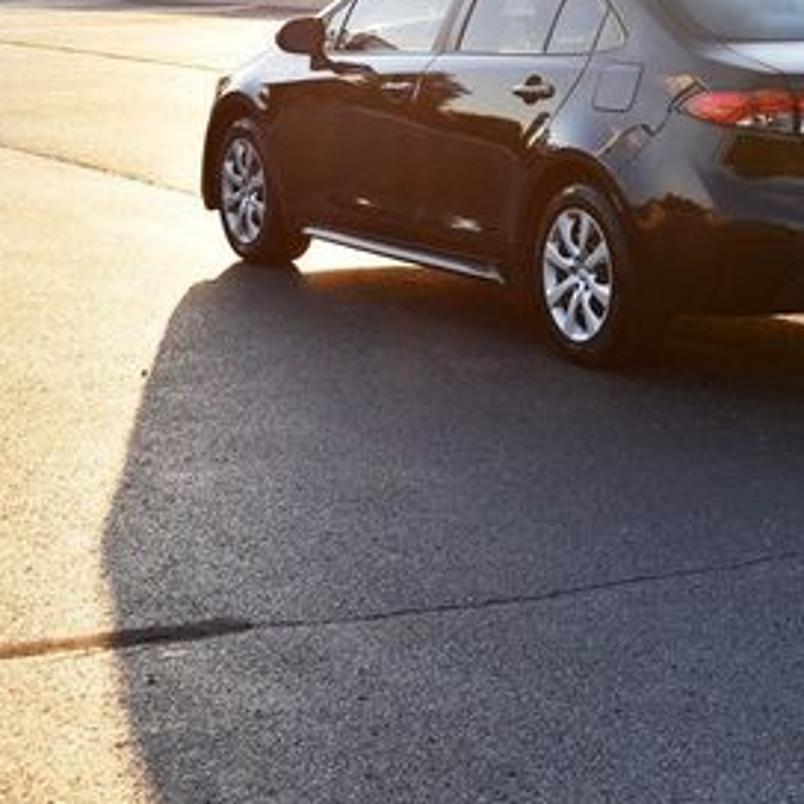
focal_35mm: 96
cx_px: 854
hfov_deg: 17.6
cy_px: 185
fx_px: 2523
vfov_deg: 18.0
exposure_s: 1/250
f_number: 6.3
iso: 200
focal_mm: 32
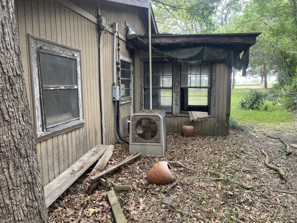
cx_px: 148
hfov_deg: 69.4
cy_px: 112
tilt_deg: -6.2
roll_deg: +0.0
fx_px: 214
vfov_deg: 54.9
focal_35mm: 25
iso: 100
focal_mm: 5.1
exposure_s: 1/121
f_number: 1.6
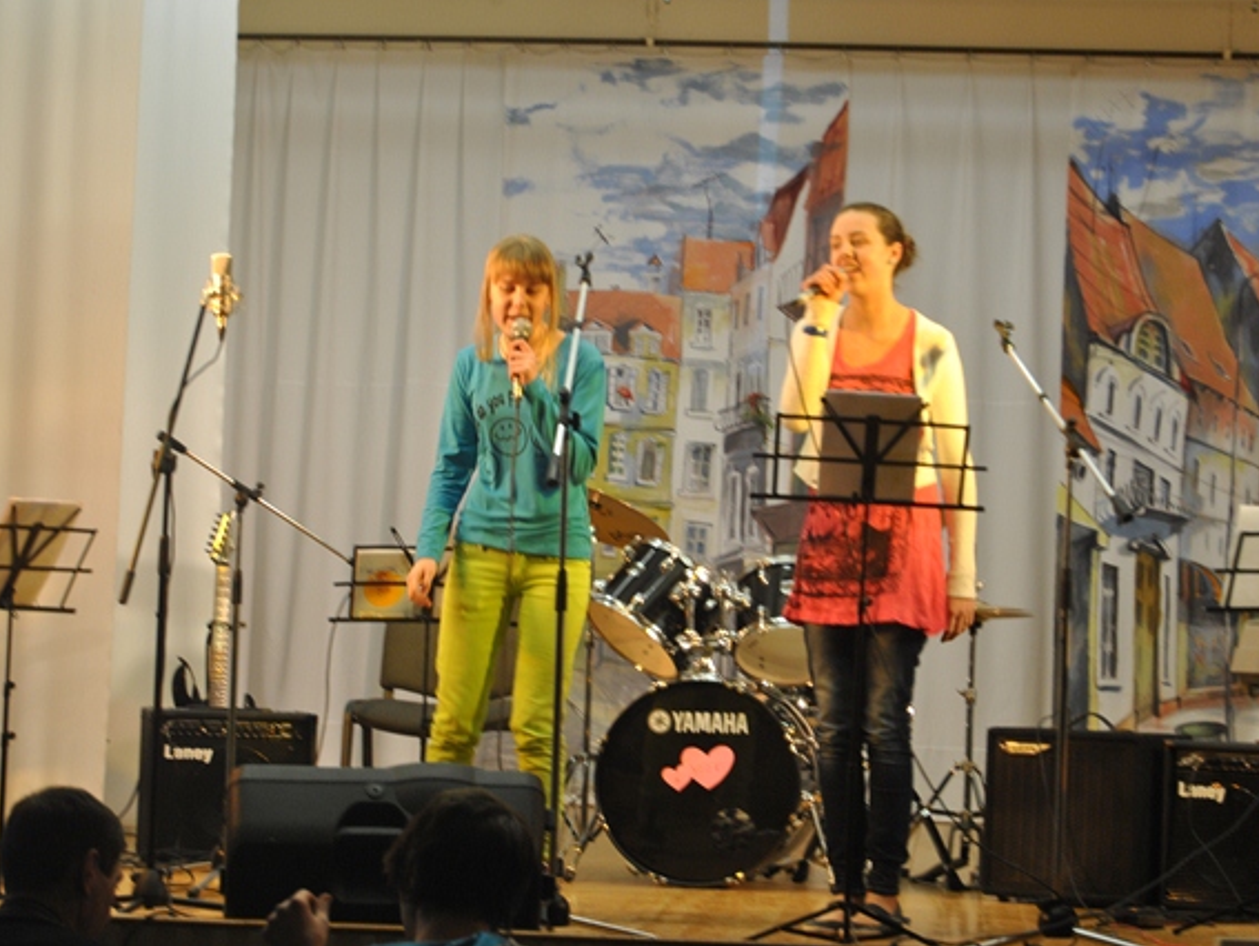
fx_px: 3259
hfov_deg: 21.9
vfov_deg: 16.5
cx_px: 639
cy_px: 473
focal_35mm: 90
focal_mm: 55
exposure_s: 1/30
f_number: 5.6
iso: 400
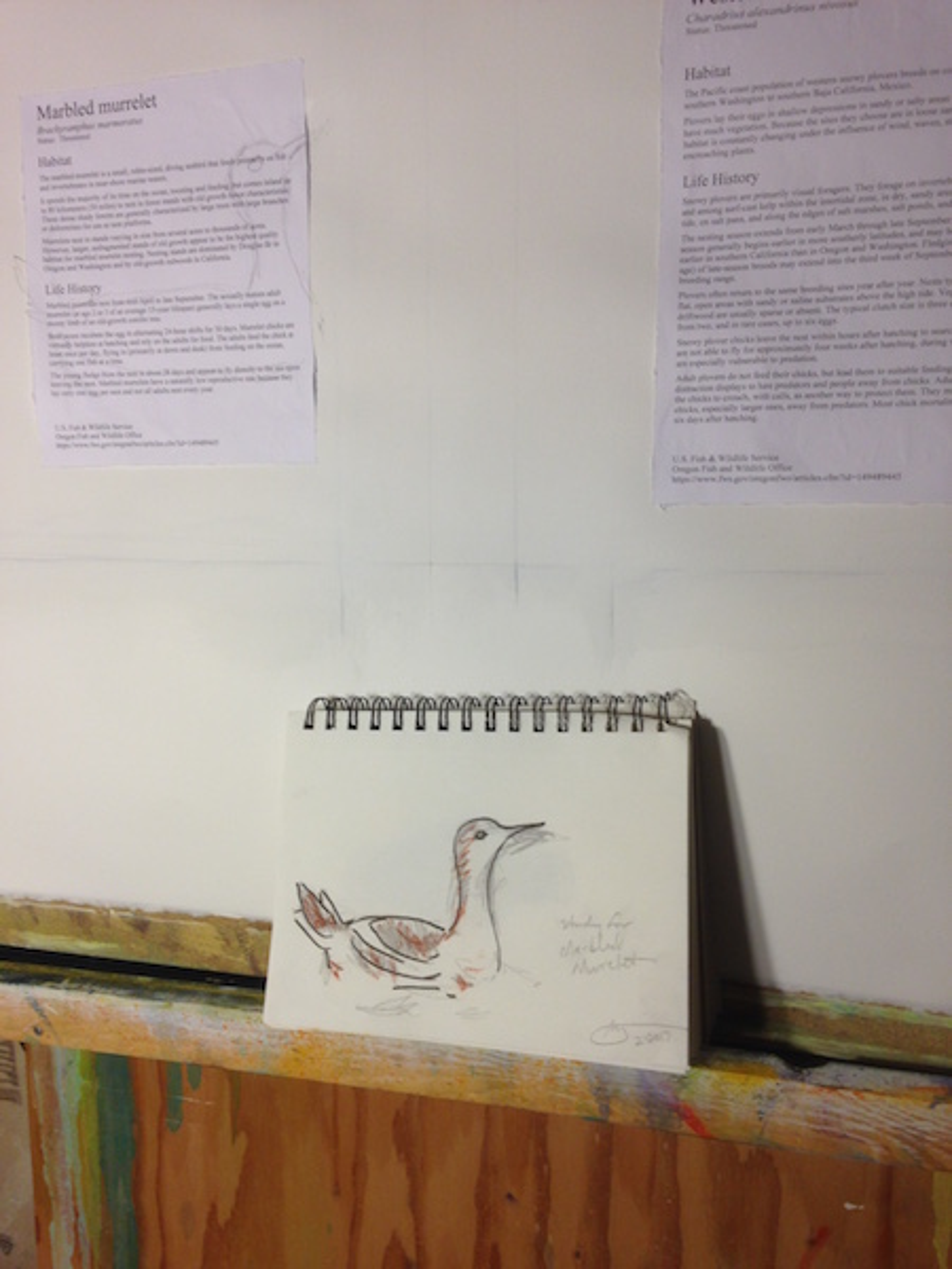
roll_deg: +2.0
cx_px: 476
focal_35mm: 33
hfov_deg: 42.9
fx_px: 1210
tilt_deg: -14.4
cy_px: 634
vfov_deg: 55.4
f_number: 2.4
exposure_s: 1/30
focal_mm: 4.12
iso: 50
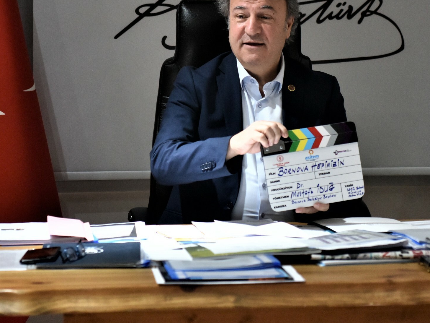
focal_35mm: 136
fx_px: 1690
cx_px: 234
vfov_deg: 10.8
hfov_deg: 14.5
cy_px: 34
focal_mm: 70
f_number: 2.8
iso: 2000
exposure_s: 1/320
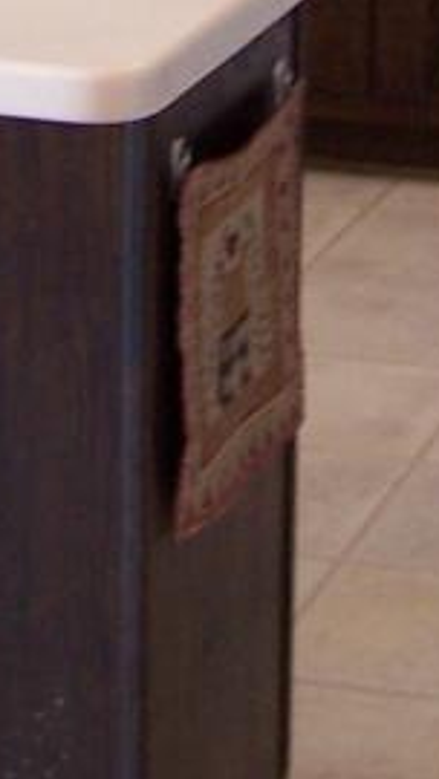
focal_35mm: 196
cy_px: -603
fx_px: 4054
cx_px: 341
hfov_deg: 6.2
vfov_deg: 10.4
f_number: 2.8
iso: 140
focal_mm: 6.3
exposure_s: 1/20
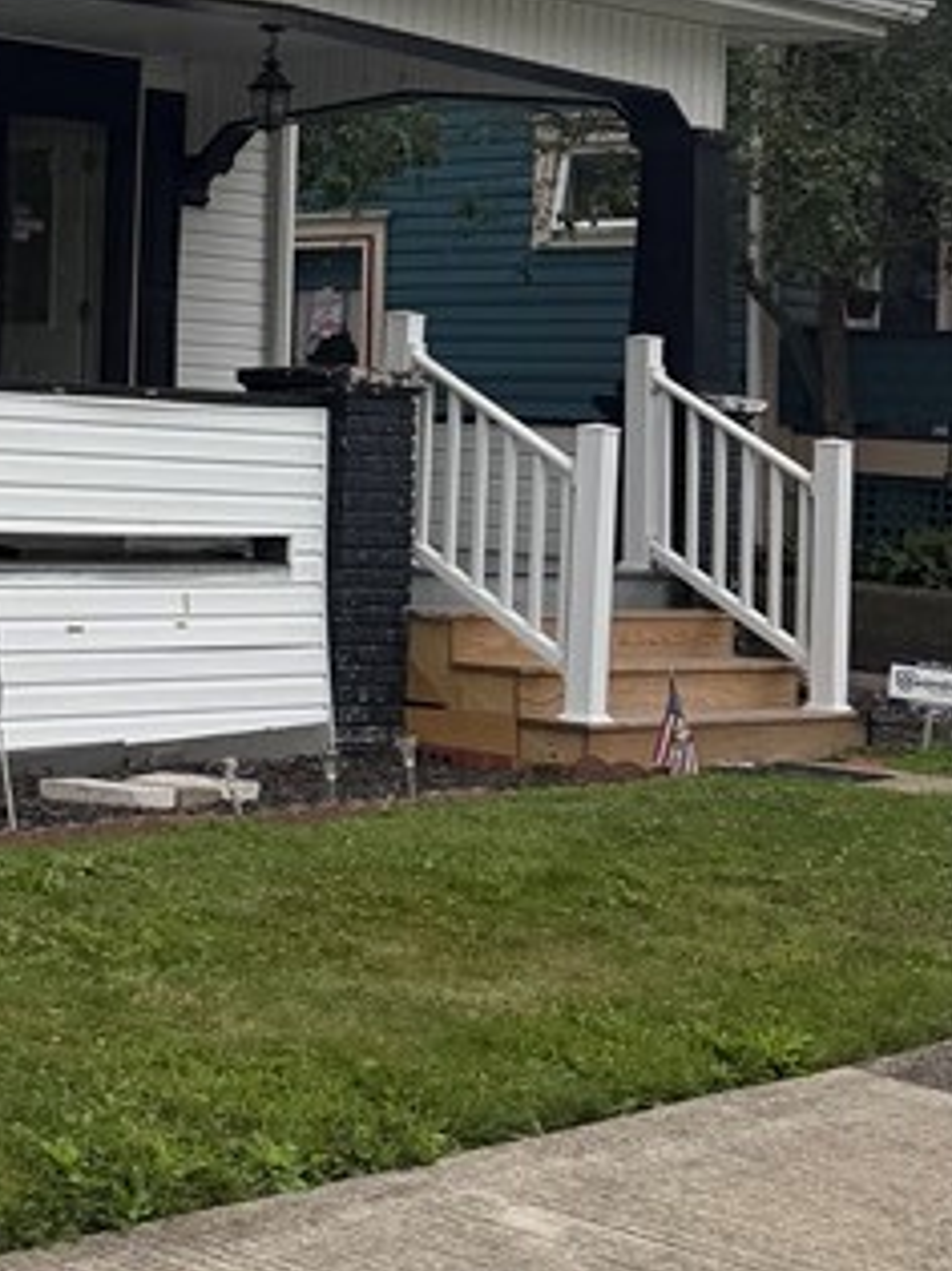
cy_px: 307
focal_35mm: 78
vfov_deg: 24.7
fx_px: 2862
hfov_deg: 16.7
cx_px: -581
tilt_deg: +2.8
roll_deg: -2.8
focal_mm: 6.76
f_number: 1.78
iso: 80
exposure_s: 1/4975
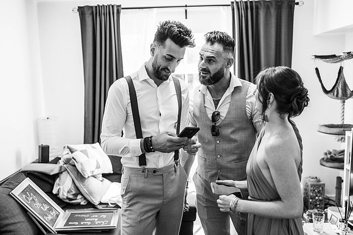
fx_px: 343
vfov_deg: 37.8
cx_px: 176
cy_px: 118
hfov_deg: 54.5
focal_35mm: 35
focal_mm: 35
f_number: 2
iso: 360
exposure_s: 1/200
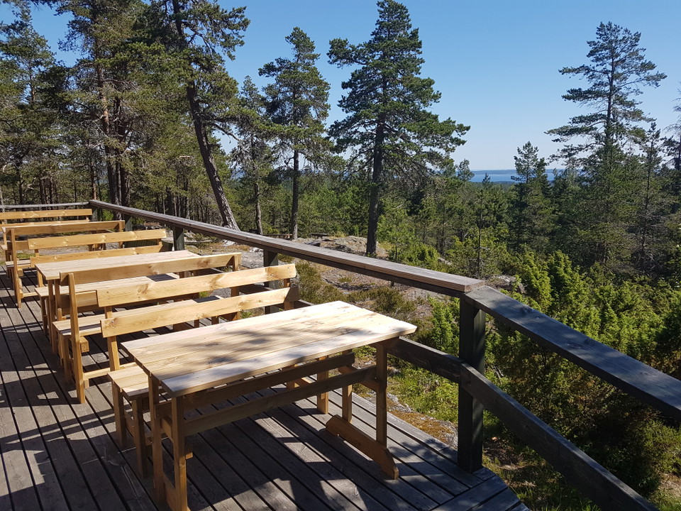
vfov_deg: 53.1
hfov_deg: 67.3
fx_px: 511
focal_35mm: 26
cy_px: 256
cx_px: 340
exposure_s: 1/1980
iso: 40
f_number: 1.7
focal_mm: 4.2
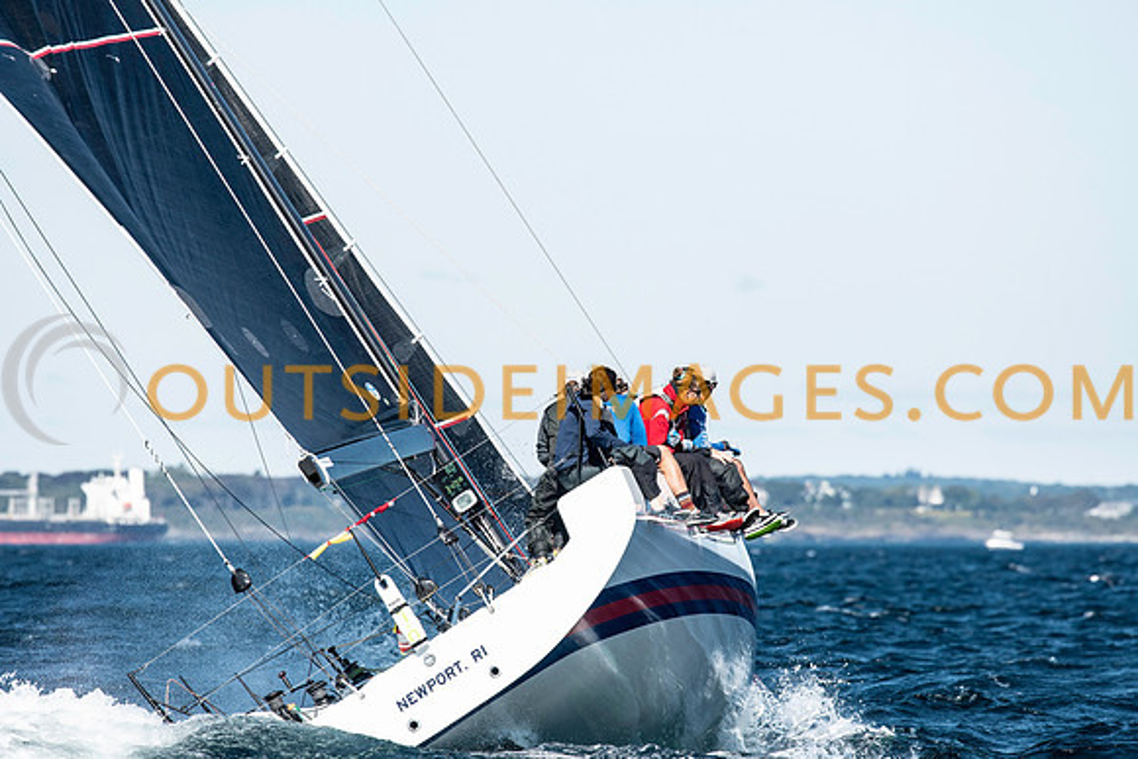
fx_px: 14308
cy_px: 380
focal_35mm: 453
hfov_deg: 4.6
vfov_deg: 3.0
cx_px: 569
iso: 320
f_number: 5.6
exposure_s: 1/2000
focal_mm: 300
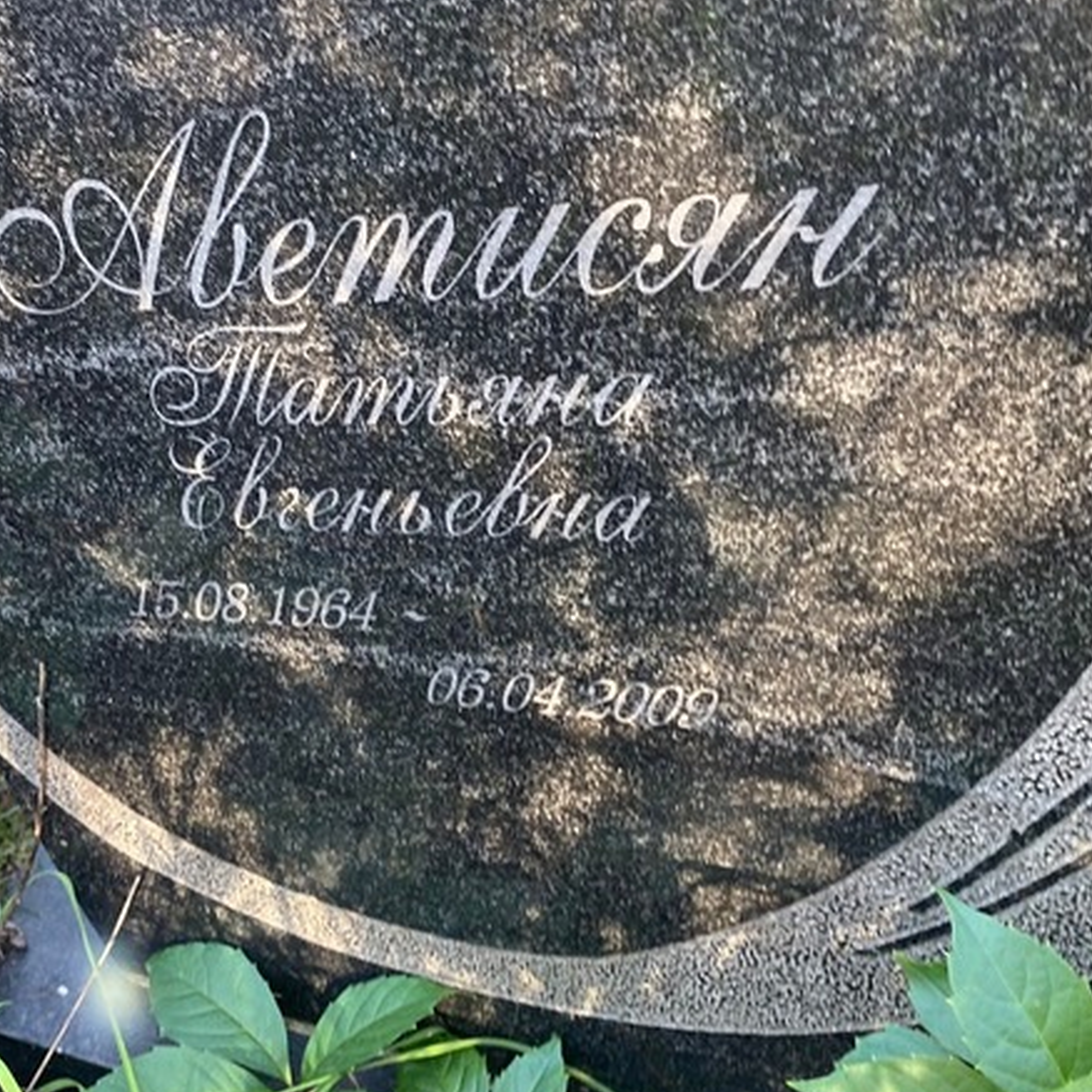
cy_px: 479
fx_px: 1499
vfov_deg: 40.0
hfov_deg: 39.8
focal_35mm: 42
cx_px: 426
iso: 100
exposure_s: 1/121
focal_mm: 4.25
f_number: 1.8
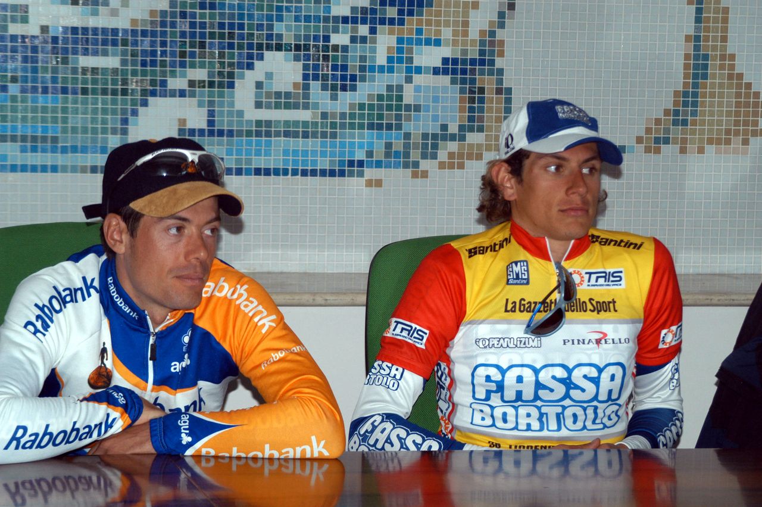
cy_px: 254
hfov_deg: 17.1
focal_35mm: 120
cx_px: 381
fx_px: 2538
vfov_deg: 11.4
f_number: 5
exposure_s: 1/180
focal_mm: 80
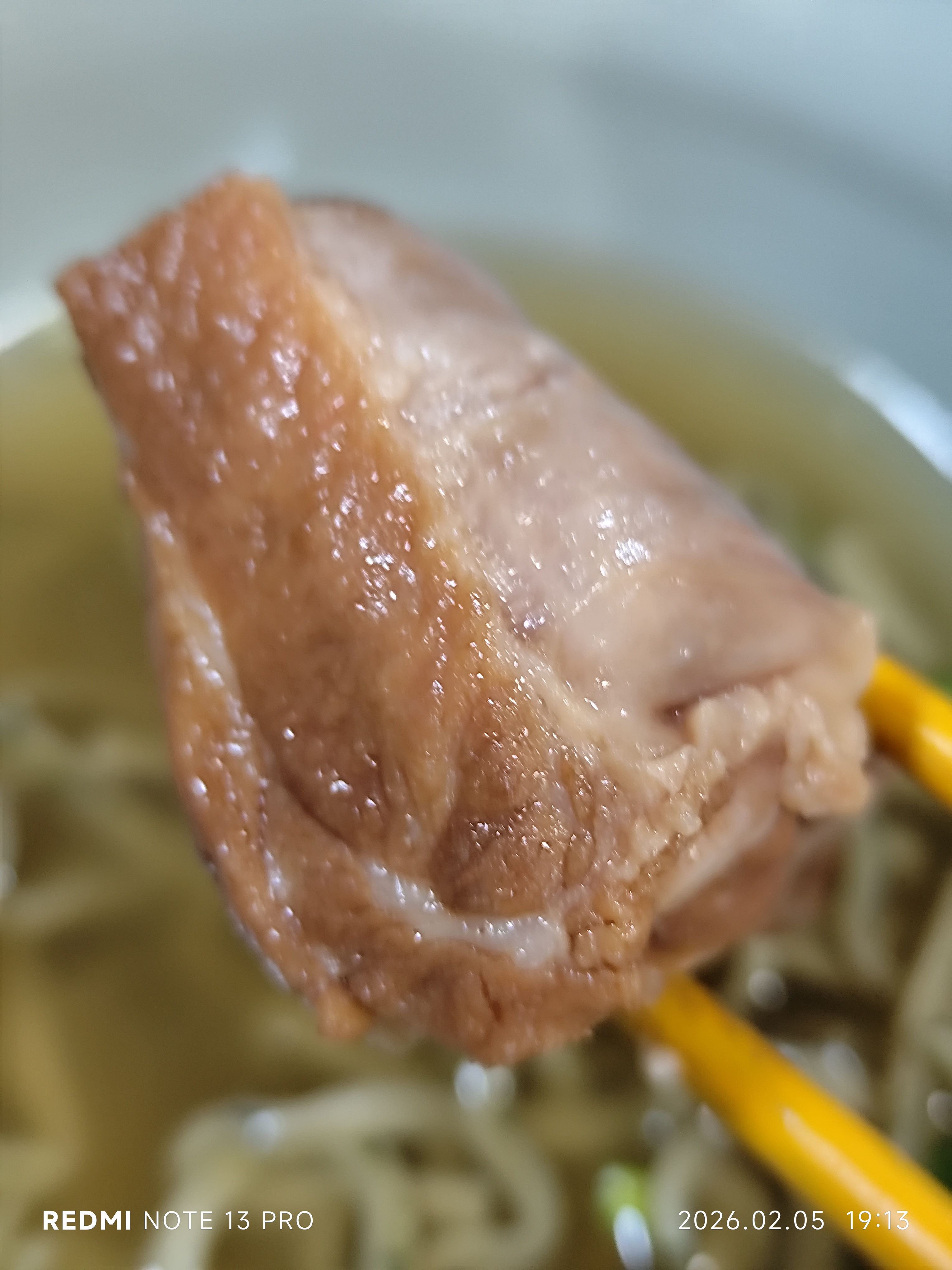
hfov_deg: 31.5
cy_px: 635
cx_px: 476
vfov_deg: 41.2
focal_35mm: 46
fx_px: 1687
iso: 400
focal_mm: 6.14
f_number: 1.65
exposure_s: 1/25
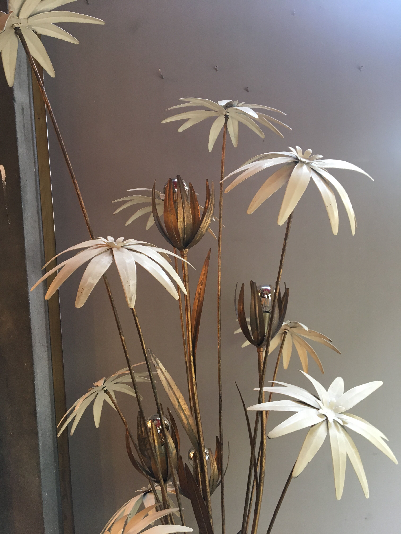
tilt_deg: -1.0
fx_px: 448
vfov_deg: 61.7
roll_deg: +3.7
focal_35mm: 29
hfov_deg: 48.2
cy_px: 267
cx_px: 200
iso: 80
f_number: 2.2
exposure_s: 1/33
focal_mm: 4.15
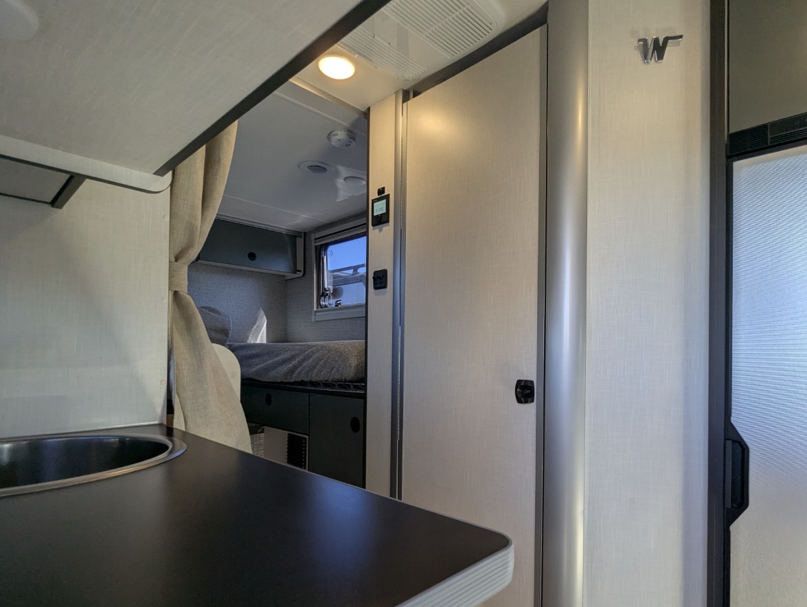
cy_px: 352
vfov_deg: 68.4
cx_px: 447
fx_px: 443
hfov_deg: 84.3
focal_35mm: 19
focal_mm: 2.35
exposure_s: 1/195
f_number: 2.2
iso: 71
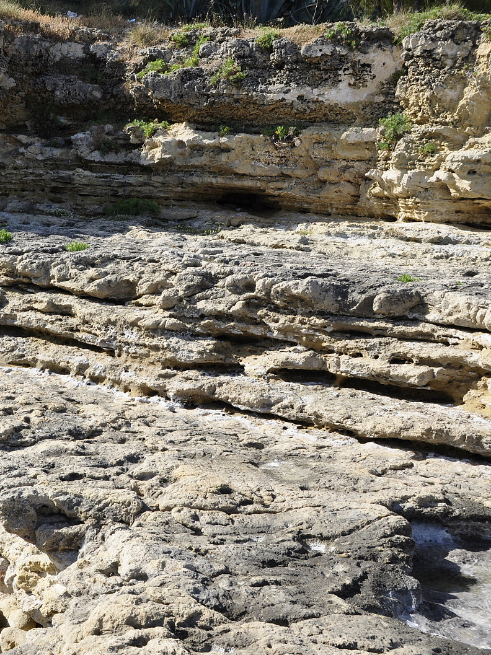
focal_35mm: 48
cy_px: 328
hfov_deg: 29.2
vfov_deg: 39.7
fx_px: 908
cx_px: 60
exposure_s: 1/250
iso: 200
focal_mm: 22
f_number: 10
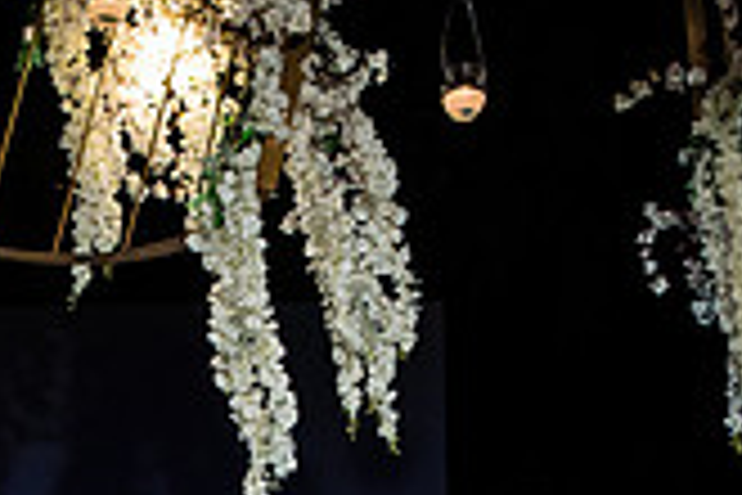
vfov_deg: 11.8
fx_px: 2246
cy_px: 844
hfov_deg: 18.3
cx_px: 18
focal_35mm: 109
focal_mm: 31
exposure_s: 1/60
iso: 2000
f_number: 8
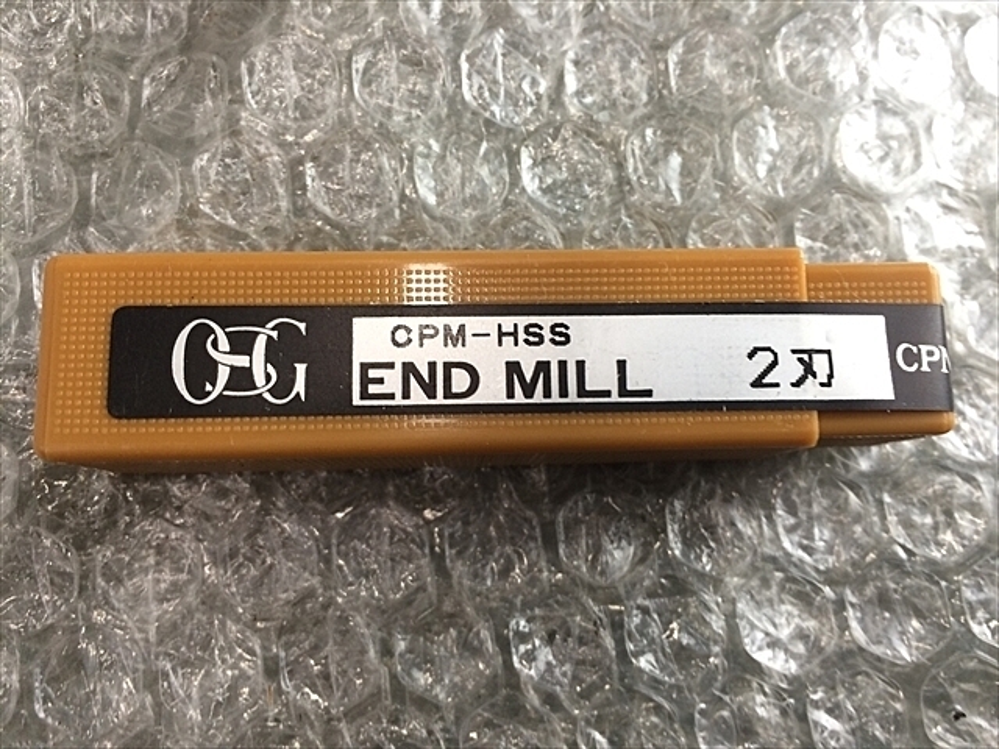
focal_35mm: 29
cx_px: 500
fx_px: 837
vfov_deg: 48.2
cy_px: 374
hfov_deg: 61.7
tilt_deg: -82.9
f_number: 2.2
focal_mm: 4.15
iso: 100
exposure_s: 1/33
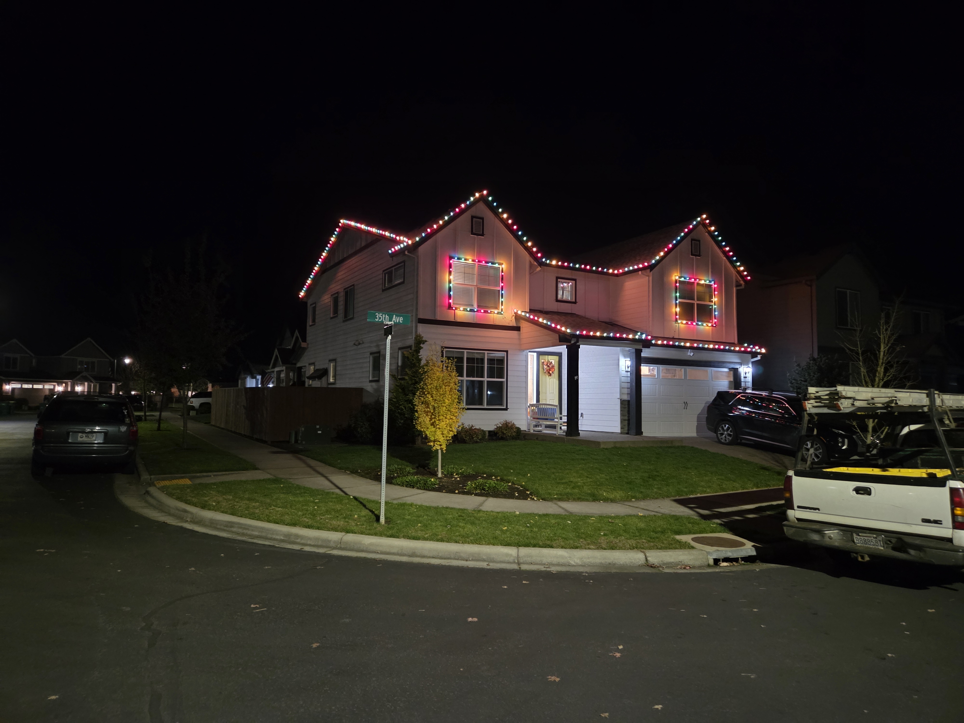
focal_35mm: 23
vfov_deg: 58.9
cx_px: 482
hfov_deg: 73.9
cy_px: 362
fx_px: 641
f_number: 1.8
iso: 1250
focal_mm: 5.4
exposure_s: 1/24
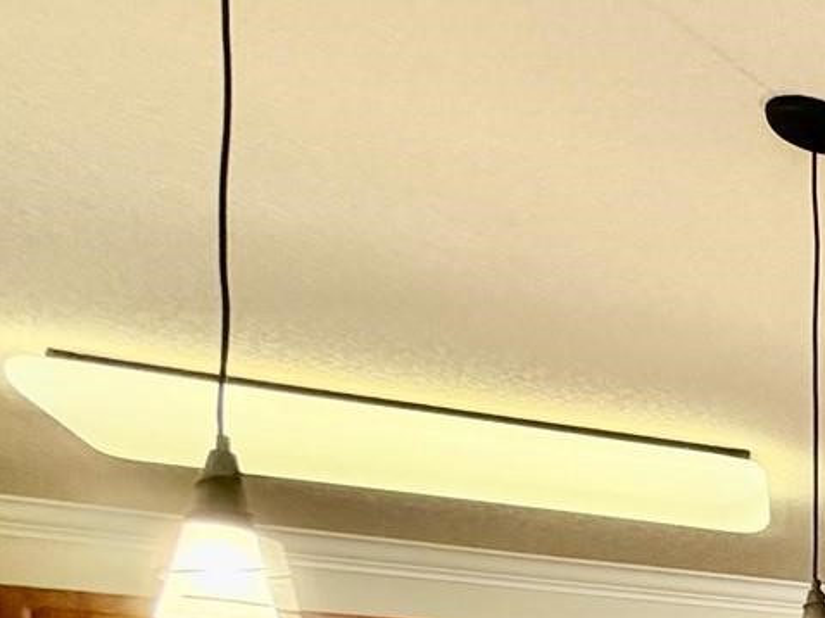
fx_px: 1429
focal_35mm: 60
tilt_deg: +1.7
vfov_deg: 20.8
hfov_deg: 19.4
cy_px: 925
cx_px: 1628
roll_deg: +0.9
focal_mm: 2.22
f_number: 2.2
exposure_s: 1/60
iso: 200
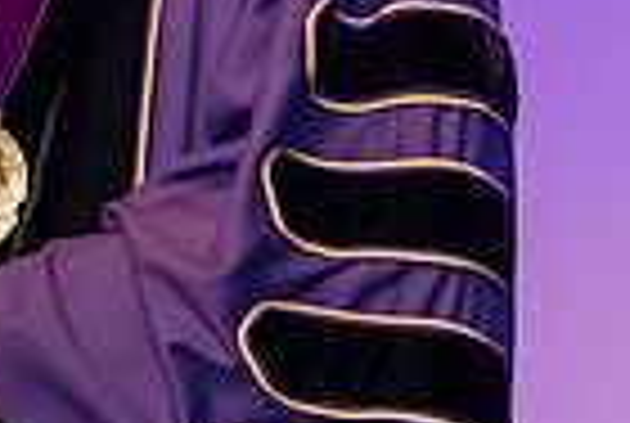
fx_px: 6664
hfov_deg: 5.4
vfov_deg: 3.6
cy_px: -43
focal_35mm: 380
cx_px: -207
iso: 3200
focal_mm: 92
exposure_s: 1/200
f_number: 4
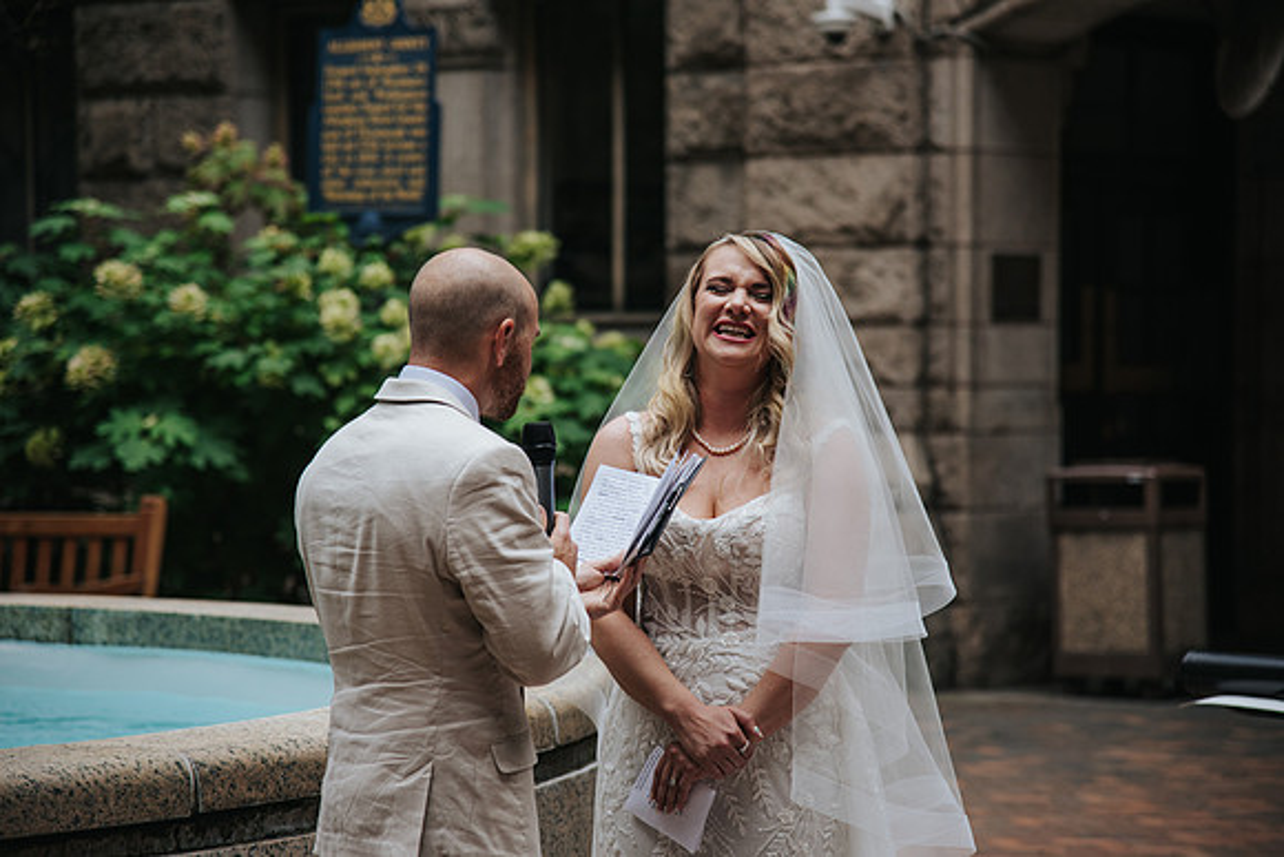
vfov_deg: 11.4
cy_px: 428
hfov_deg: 17.1
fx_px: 4281
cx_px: 642
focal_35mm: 120
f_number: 4
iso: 320
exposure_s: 1/500
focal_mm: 120
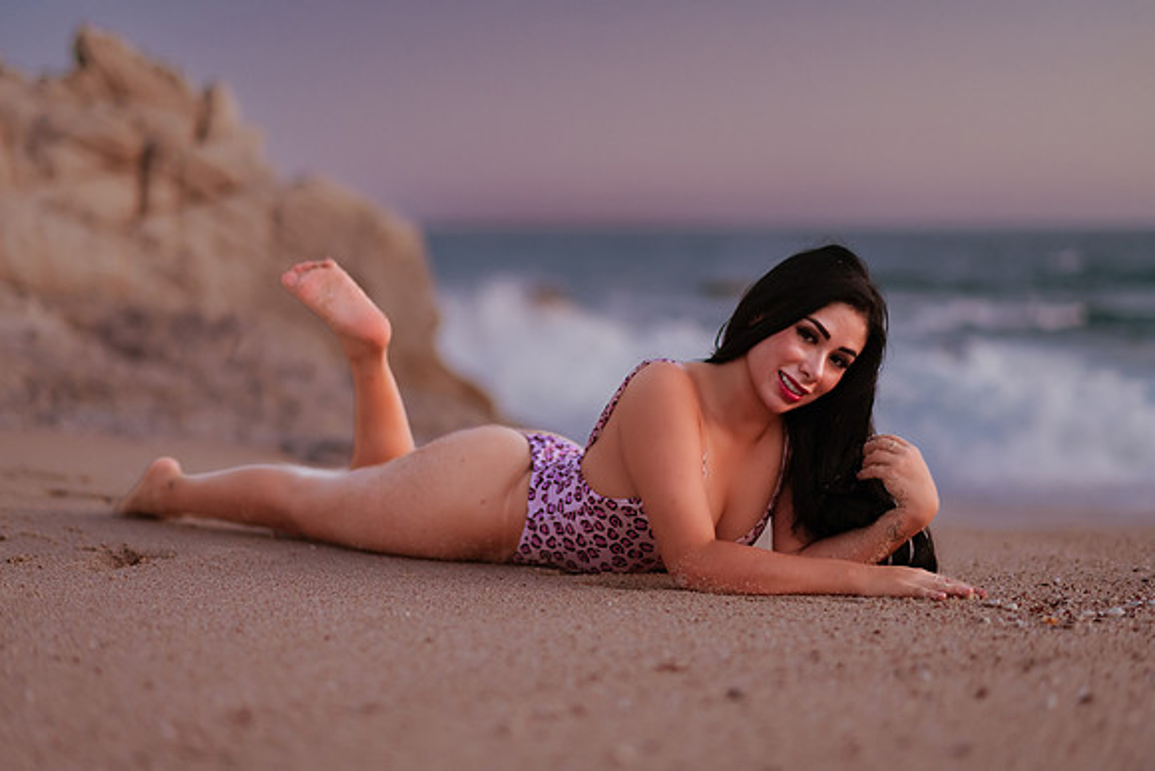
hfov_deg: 34.5
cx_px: 578
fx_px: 1861
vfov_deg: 23.4
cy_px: 386
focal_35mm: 58
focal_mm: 58
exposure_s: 1/60
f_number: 1.4
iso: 1600
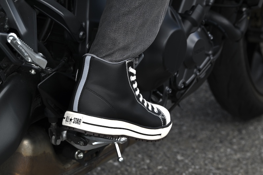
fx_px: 986
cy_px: 88
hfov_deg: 15.2
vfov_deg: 10.2
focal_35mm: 135
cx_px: 132
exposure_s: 1/250
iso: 100
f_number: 8
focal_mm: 135
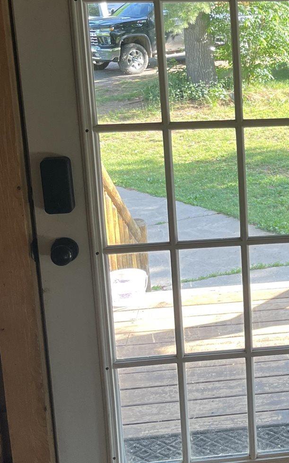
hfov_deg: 18.7
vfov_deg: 31.3
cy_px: 162
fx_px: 819
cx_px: 363
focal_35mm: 65
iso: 64
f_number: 1.6
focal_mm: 5.1
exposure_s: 1/121
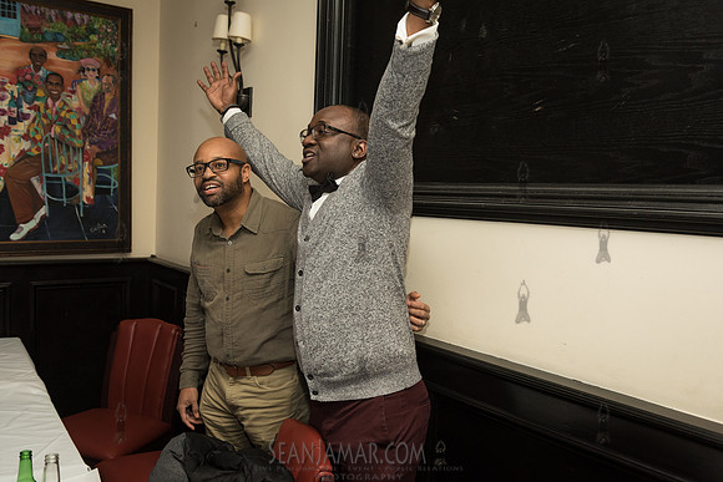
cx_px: 362
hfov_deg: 58.7
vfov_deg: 41.1
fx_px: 643
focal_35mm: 32
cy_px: 241
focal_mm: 32
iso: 2000
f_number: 4.5
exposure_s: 1/250
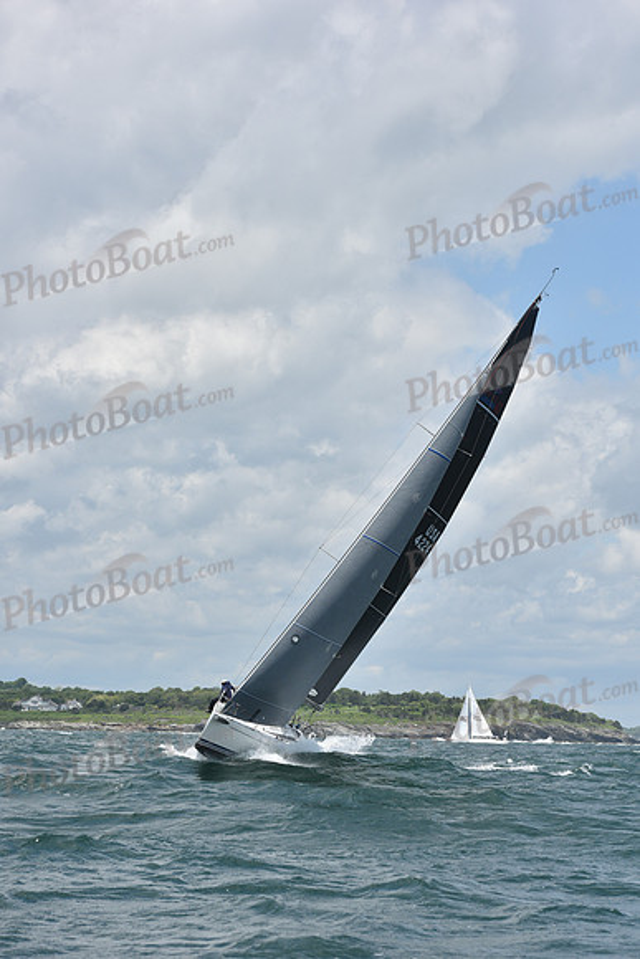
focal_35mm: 86
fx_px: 2292
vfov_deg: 23.6
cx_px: 320
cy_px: 480
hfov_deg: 15.9
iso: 250
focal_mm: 86
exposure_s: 1/1250
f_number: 7.1
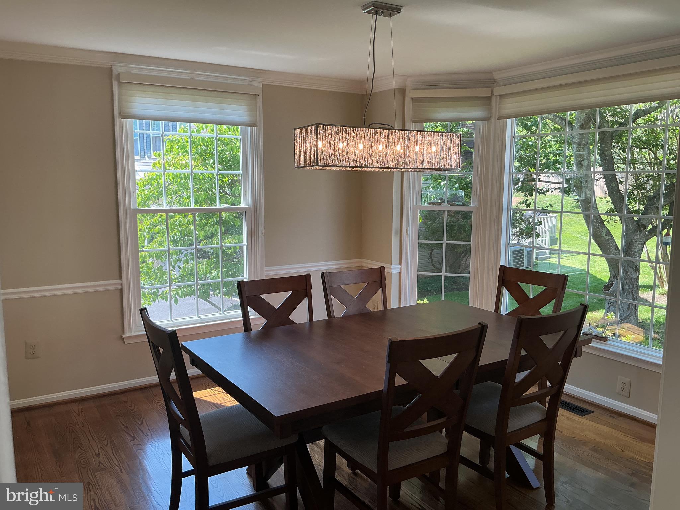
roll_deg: -0.2
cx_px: 340
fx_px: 570
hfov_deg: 61.7
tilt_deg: -8.3
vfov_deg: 48.2
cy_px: 255
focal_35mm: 29
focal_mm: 3
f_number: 1.8
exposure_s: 1/120
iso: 25
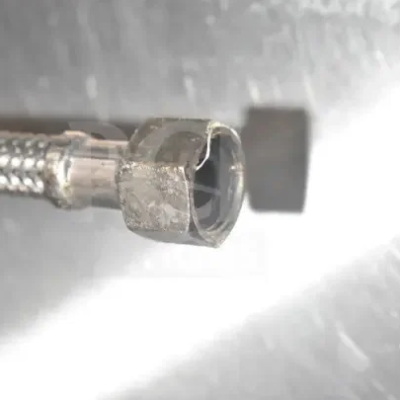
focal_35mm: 106
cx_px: 155
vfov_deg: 16.5
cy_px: 200
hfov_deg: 16.5
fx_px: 1381
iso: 1600
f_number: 5.6
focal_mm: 55
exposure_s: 1/125
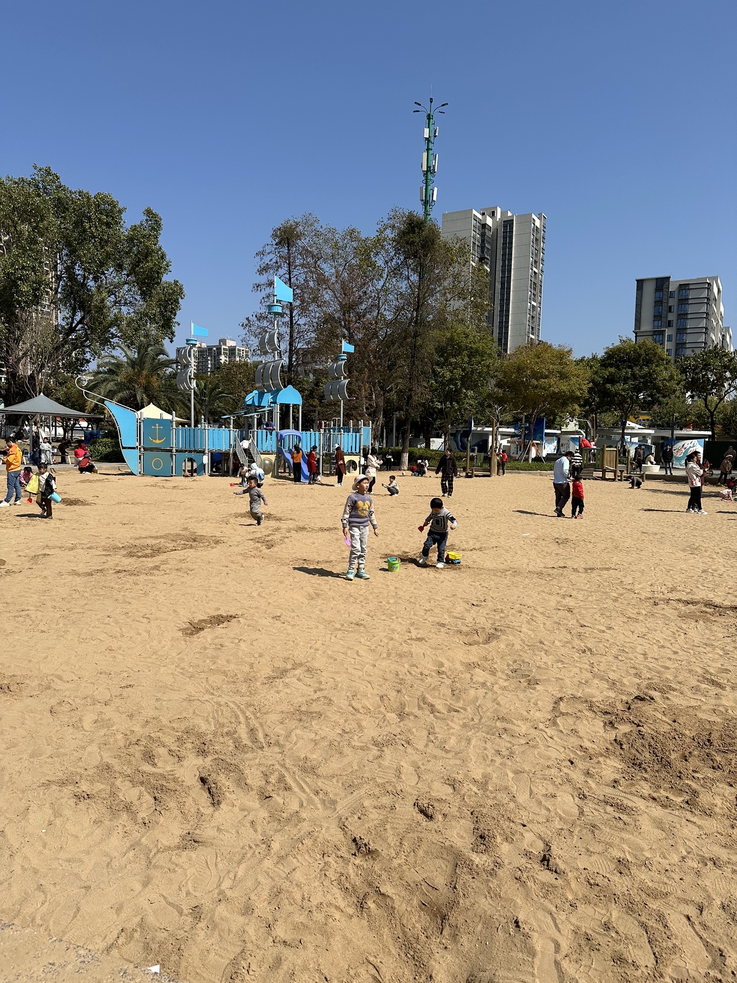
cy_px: 492
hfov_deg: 56.8
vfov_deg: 71.6
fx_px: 681
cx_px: 368
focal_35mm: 24
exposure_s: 1/7042
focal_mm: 6.86
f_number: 1.78
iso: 80
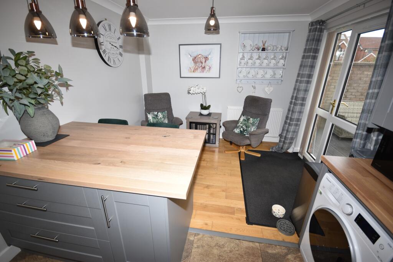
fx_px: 164
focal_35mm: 15
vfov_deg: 77.3
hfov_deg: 100.4
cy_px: 131
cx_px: 196
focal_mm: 10
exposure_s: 1/60
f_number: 4
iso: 100
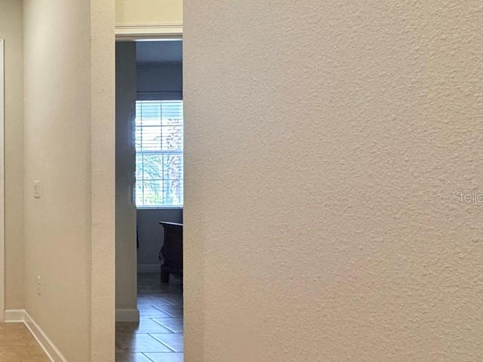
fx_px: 461
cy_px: 197
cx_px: -50
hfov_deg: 43.0
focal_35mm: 33
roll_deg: -0.1
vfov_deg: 42.9
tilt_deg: -1.2
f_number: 2.2
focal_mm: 2.22
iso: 250
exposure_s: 1/120
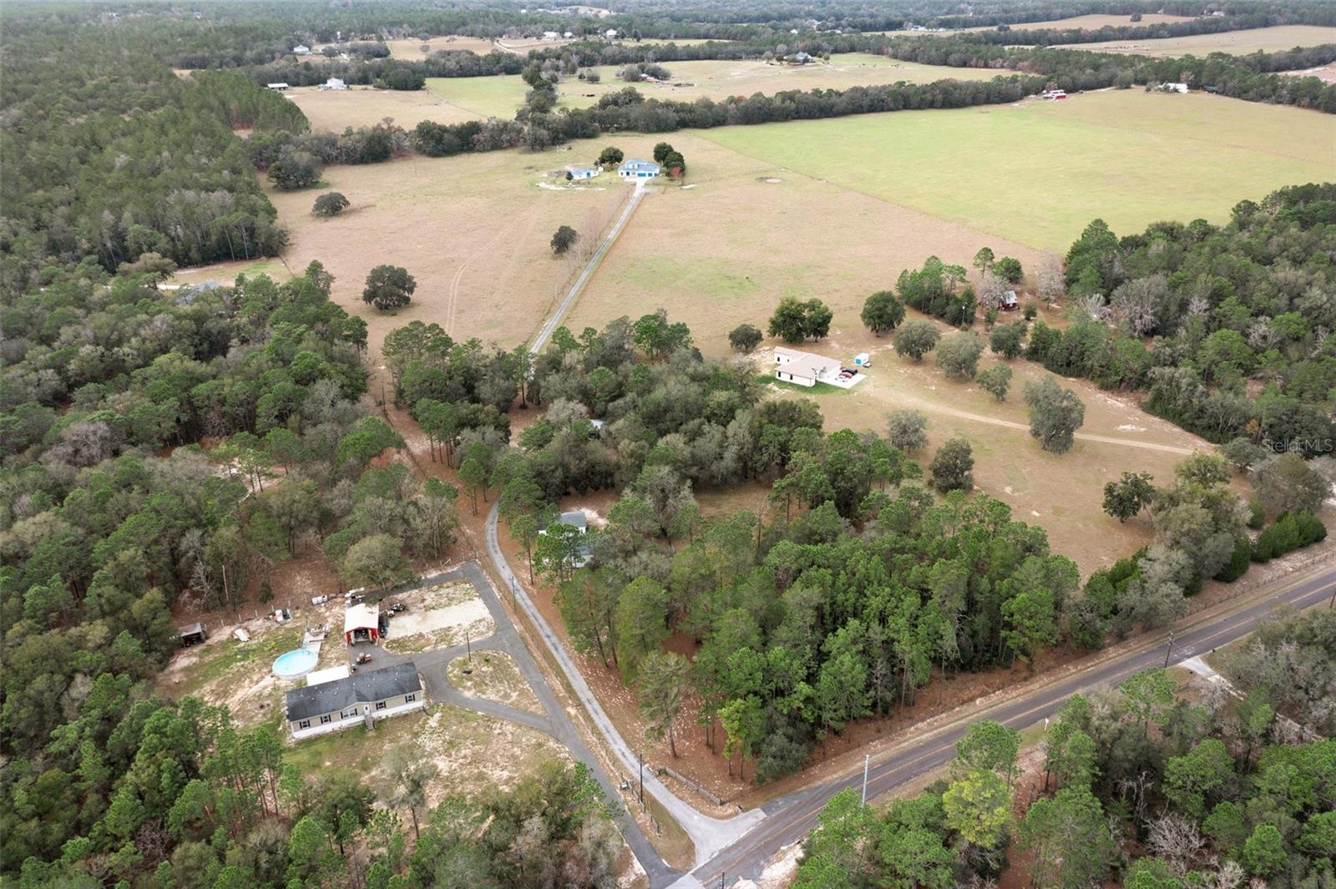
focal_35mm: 28
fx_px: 1039
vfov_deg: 46.4
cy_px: 444
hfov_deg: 65.5
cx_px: 668
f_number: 4
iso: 100
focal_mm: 10.26
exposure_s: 1/160
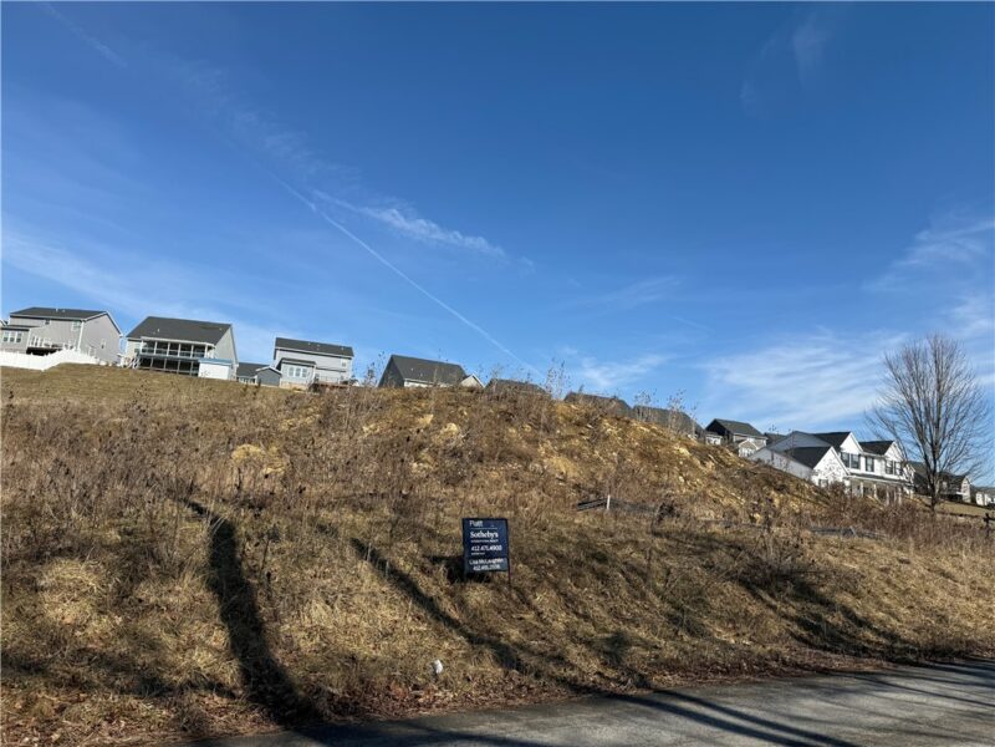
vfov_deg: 56.8
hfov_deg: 71.6
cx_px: 498
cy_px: 374
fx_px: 690
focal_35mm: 24
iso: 80
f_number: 1.78
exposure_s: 1/4975
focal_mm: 6.76
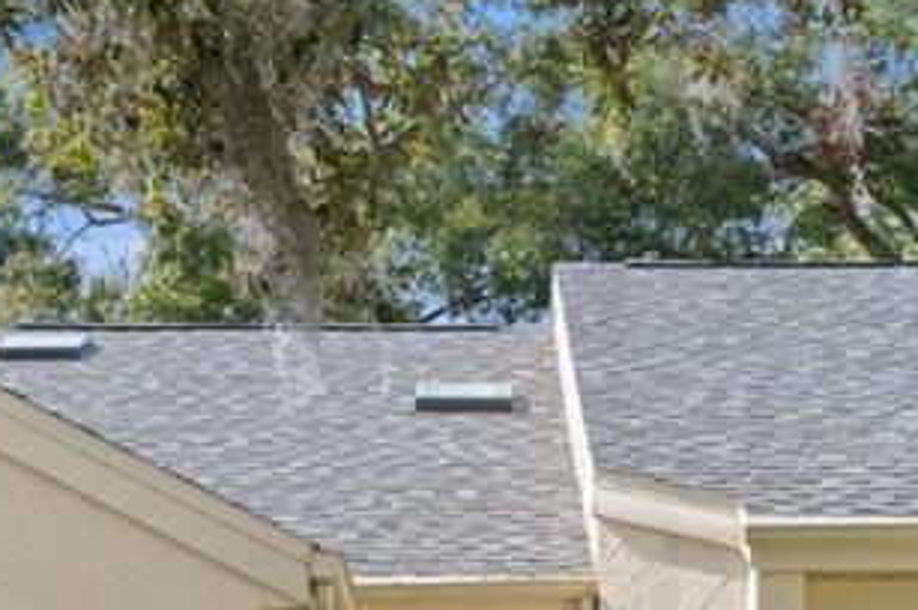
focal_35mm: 100
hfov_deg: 20.4
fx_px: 2547
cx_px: 344
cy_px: 958
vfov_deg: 12.8
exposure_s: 1/80
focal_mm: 20
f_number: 8
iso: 320
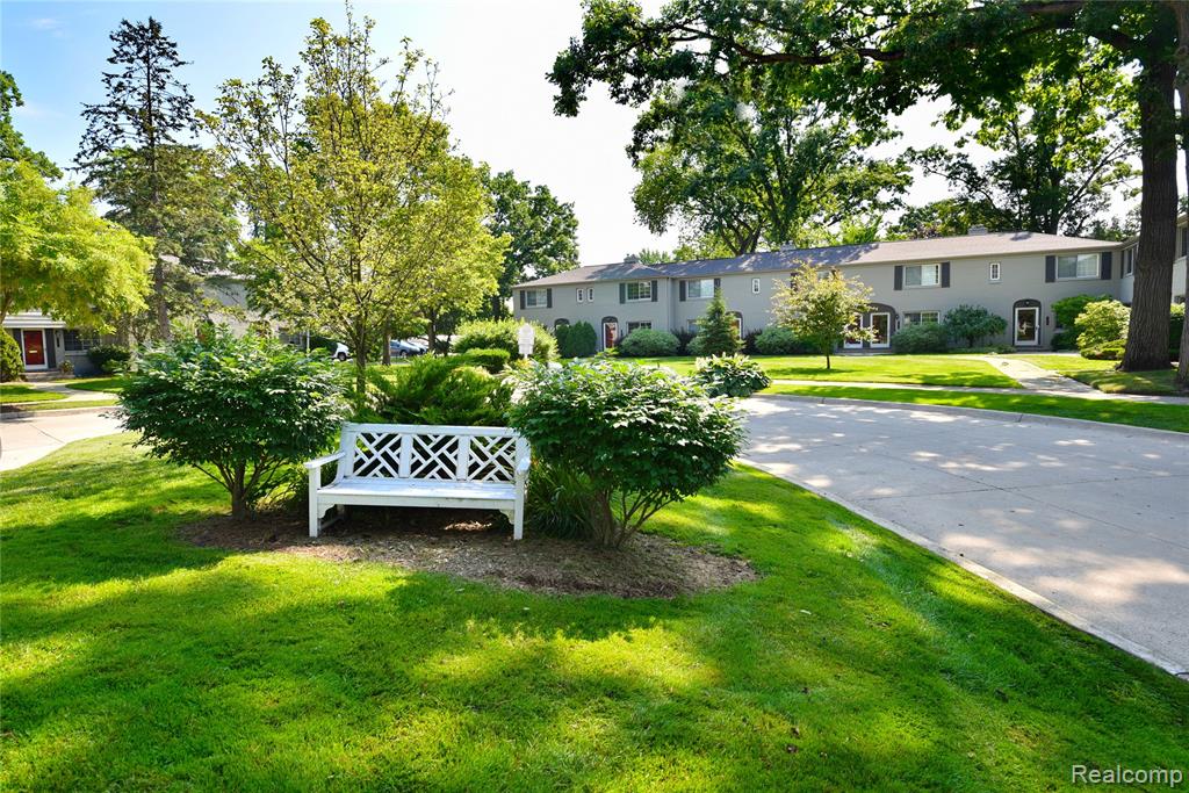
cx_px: 594
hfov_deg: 93.3
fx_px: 562
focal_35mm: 17
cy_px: 396
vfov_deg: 70.5
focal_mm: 17
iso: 100
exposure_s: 1/125
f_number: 7.1
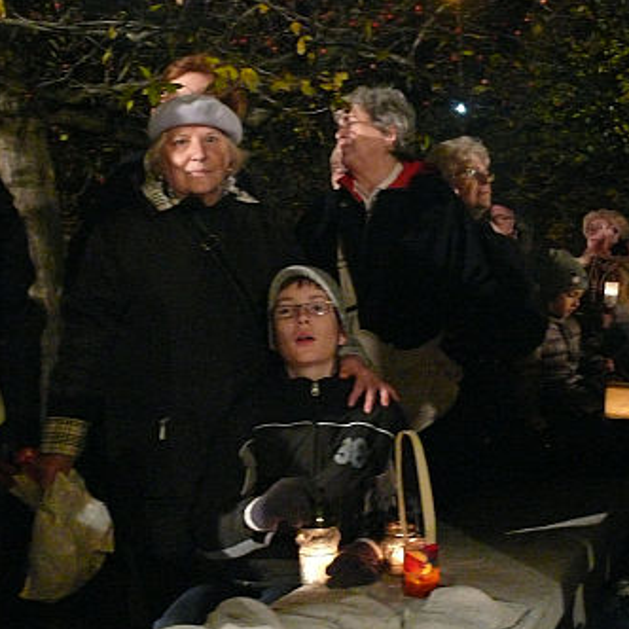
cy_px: 316
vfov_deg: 40.0
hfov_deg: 40.0
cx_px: 314
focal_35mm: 42
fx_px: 863
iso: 800
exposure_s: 1/13
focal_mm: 7.4
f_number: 2.8
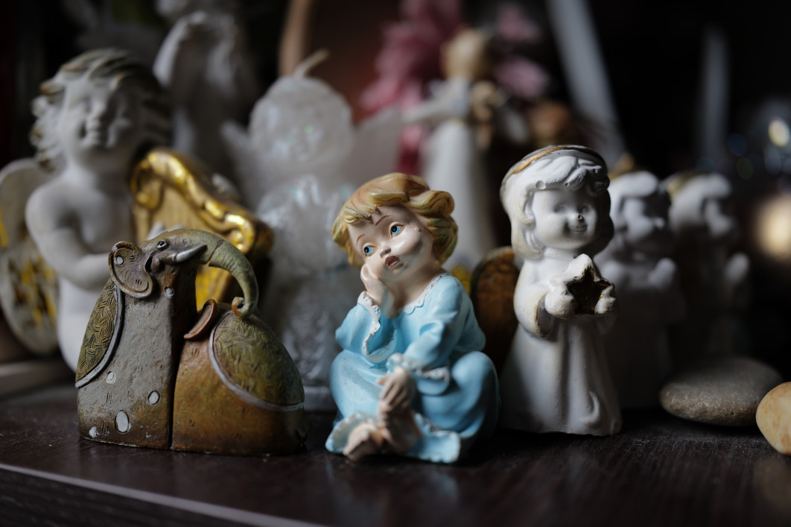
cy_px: 264
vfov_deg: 37.8
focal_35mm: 35
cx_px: 396
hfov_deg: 54.5
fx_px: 769
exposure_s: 1/200
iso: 200
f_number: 2
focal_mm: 35
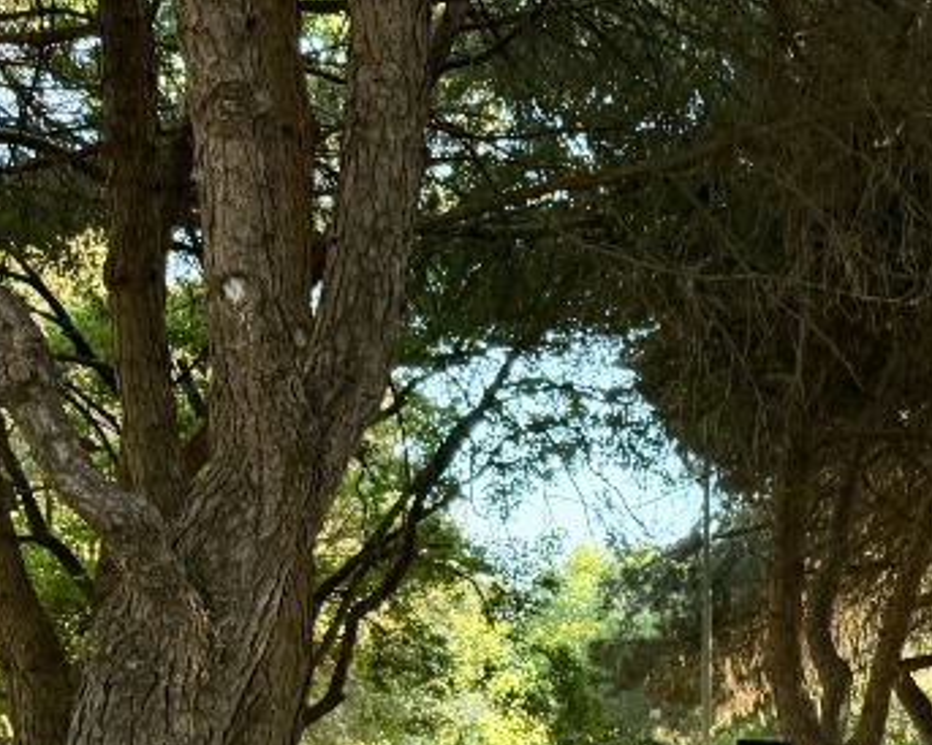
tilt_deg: -5.7
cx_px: 1100
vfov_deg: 17.1
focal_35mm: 82
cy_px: 1085
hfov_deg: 21.7
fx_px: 2261
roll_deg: -2.9
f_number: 1.78
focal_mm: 6.76
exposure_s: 1/183
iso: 160
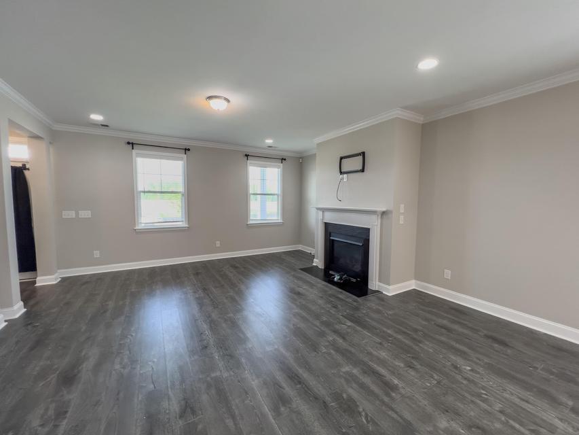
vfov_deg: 89.9
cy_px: 218
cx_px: 290
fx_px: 217
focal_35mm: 13
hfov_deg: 106.2
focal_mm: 1.57
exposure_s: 1/120
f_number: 1.8
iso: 160
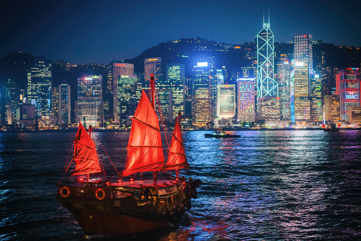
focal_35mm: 55
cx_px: 180
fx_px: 552
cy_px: 120
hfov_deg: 36.2
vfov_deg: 24.6
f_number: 1.8
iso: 1000
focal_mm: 55
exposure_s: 1/100
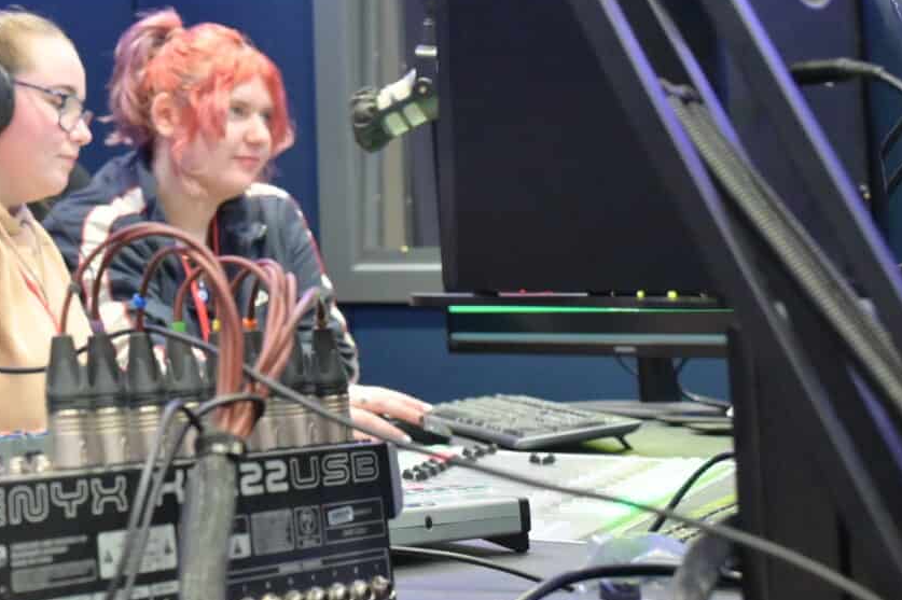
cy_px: -20
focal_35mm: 72
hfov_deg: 26.3
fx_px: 1808
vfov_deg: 18.3
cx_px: -25
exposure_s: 1/125
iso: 5000
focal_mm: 29.5
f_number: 4.5
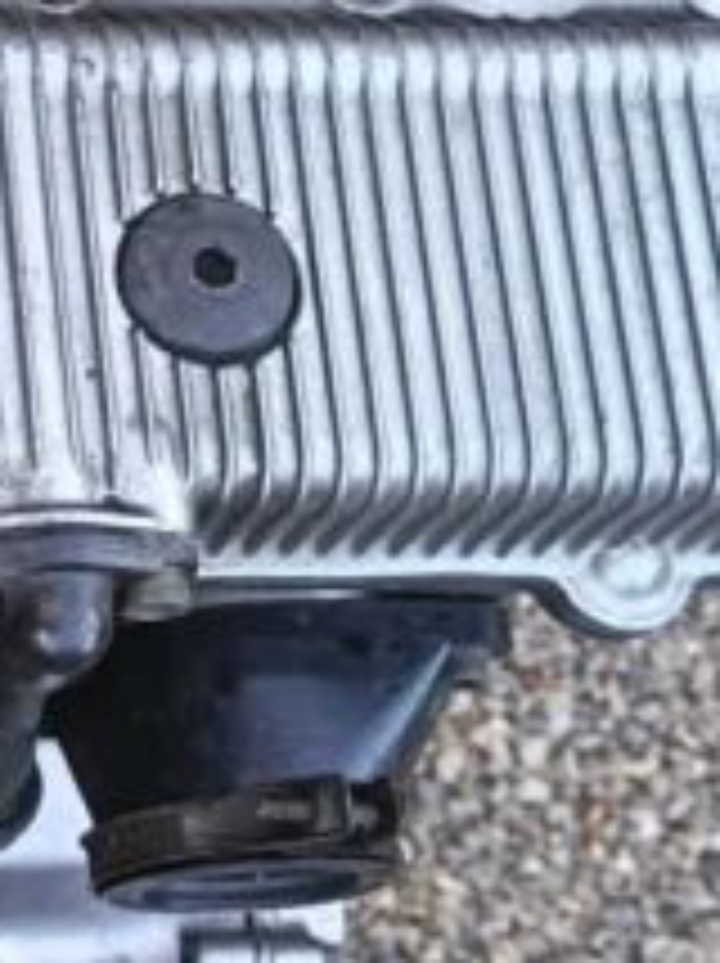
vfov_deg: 17.1
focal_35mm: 115
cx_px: -464
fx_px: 3196
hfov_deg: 12.1
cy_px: 315
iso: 550
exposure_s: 1/33.3
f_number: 1.75
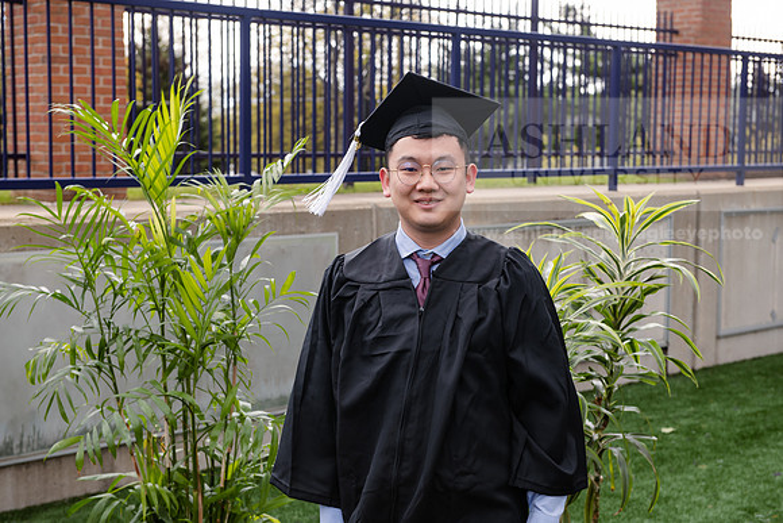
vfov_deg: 22.6
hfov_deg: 33.4
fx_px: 1305
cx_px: 392
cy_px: 262
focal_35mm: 60
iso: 250
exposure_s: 1/200
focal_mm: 60
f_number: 5.6
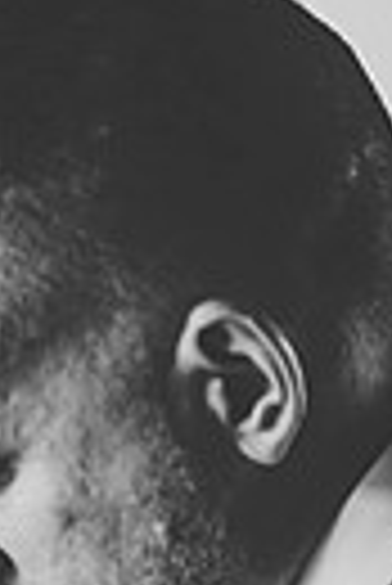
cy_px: 882
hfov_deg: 2.3
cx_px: -198
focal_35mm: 587
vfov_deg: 3.5
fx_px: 9562
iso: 1000
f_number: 2.8
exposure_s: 1/200
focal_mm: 170
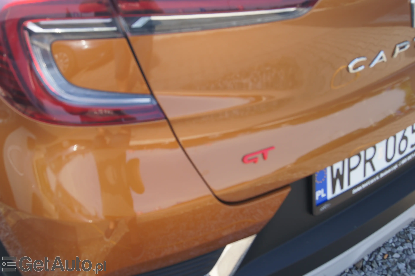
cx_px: 208
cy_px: 138
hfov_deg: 49.6
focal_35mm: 39
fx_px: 449
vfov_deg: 34.2
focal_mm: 26
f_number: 5.6
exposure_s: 1/80
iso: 100
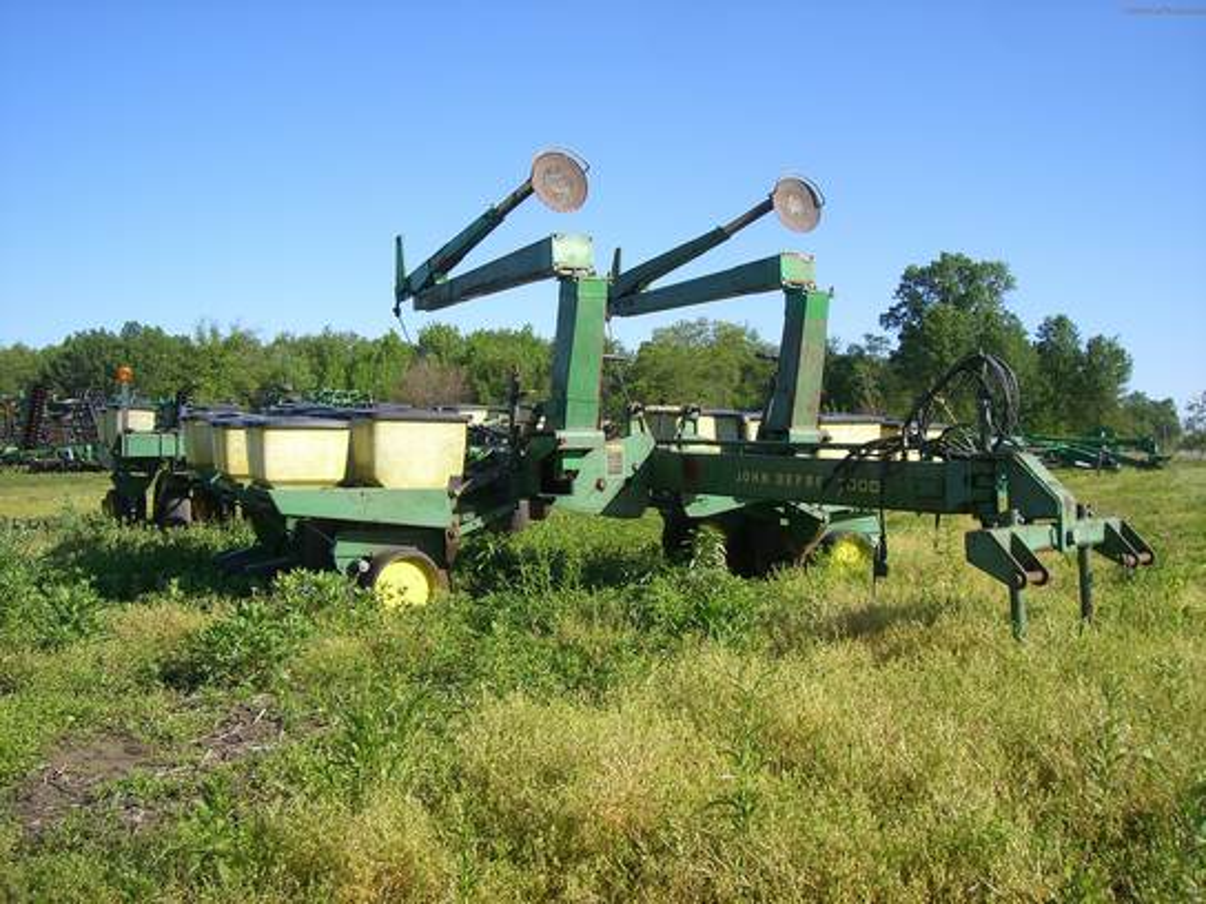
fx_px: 1324
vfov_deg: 37.7
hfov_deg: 49.0
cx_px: 603
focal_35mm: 38
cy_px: 452
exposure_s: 1/400
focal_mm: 6.2
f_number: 4.3
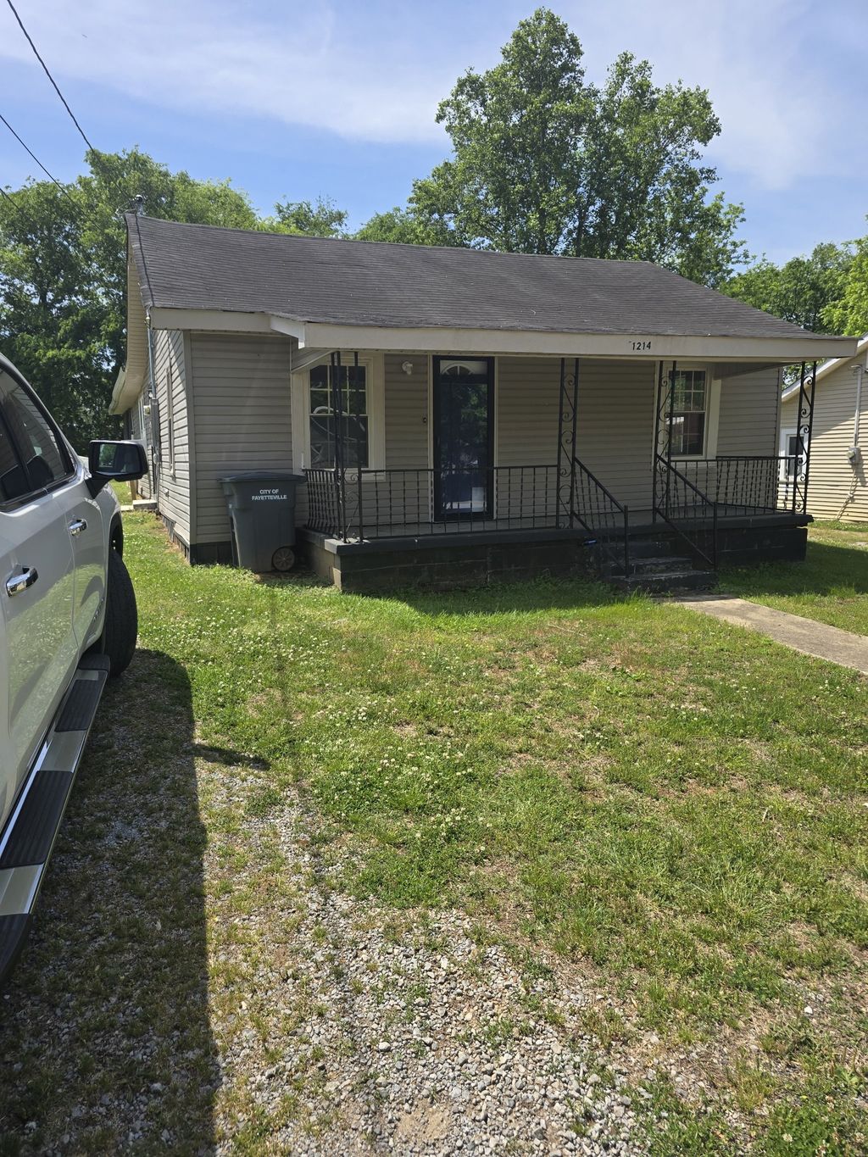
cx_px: 434
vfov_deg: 73.9
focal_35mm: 23
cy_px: 578
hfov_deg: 58.9
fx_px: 769
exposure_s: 1/657
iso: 12
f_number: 1.7
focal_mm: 6.3
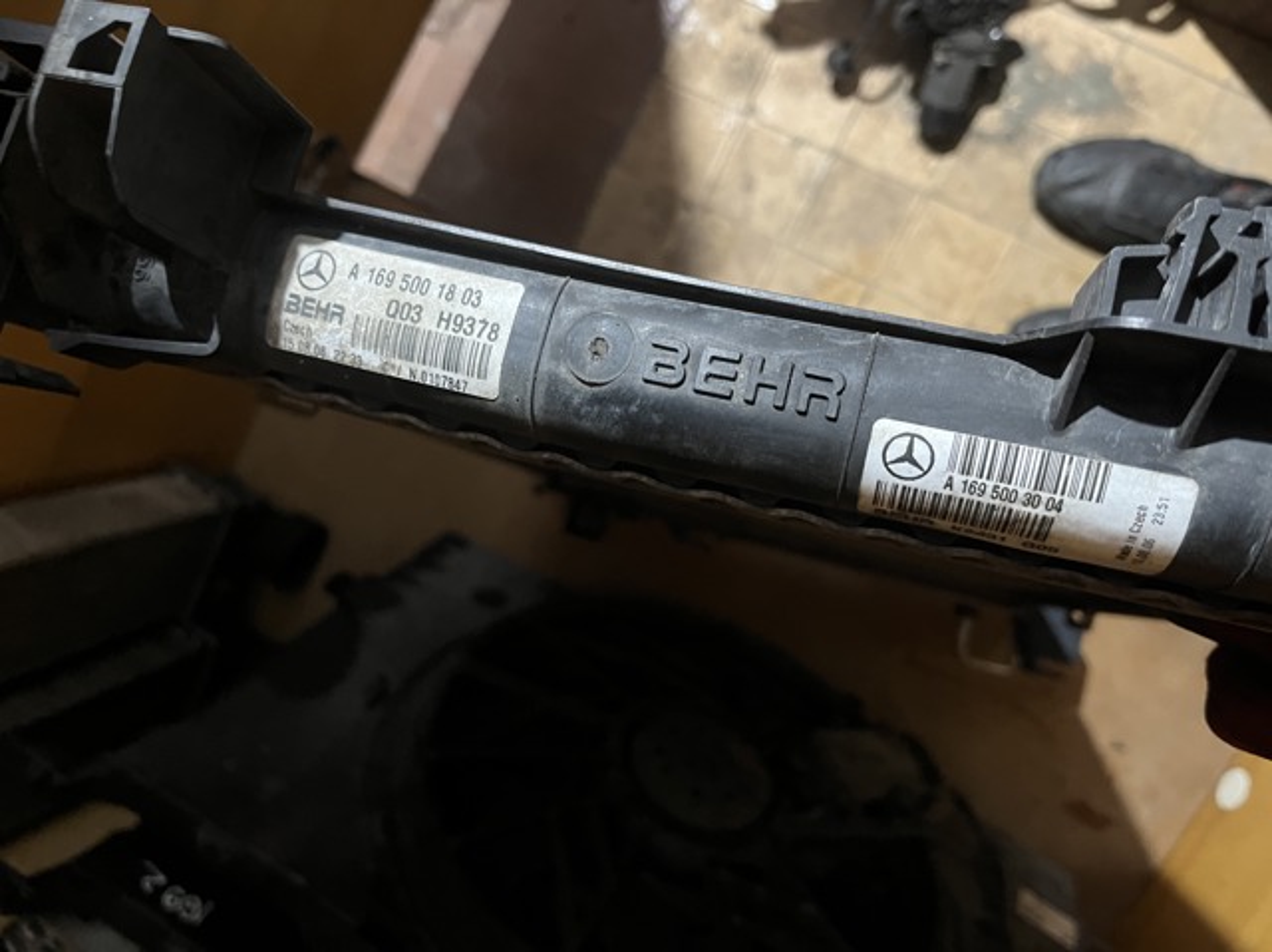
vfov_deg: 53.0
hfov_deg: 67.3
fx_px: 955
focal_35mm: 26
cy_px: 476
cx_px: 636
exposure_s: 1/25
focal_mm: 5.1
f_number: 1.6
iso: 500
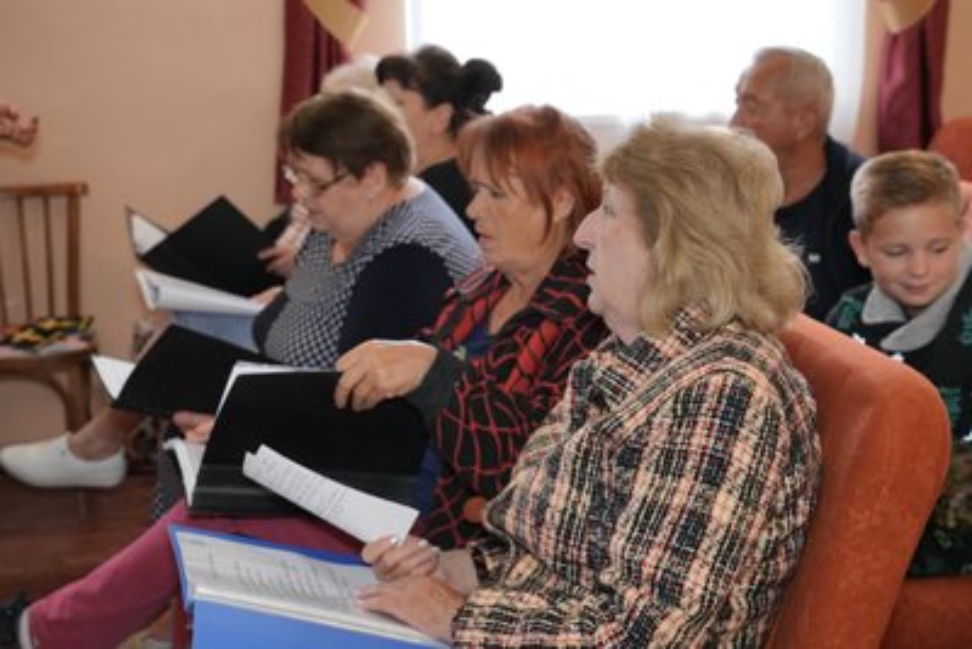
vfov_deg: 26.5
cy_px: 324
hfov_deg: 38.9
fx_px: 1377
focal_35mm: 51
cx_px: 486
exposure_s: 1/80
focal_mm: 51
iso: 3200
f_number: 6.3
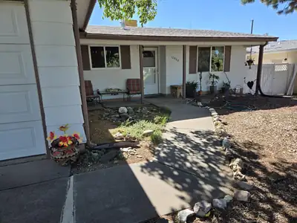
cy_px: 112
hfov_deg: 73.9
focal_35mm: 23
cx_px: 148
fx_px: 197
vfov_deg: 58.9
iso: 25
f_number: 1.8
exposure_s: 1/1038
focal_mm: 5.4
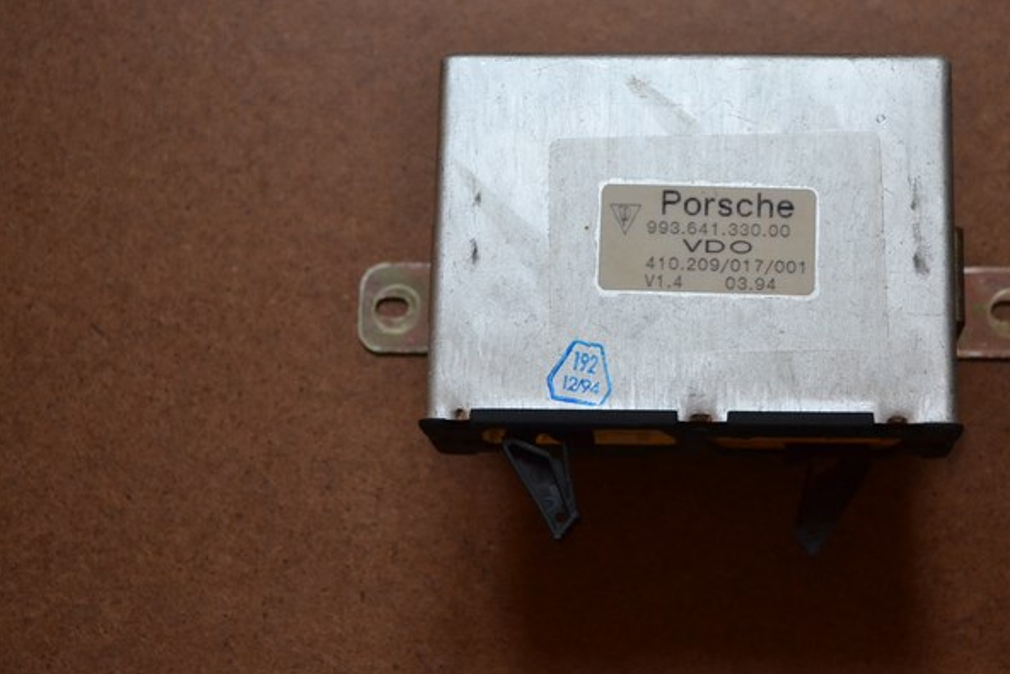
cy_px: 233
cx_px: 672
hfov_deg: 26.2
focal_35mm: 77
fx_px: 2161
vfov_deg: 17.7
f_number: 5
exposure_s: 1/15
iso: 2000
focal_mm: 38
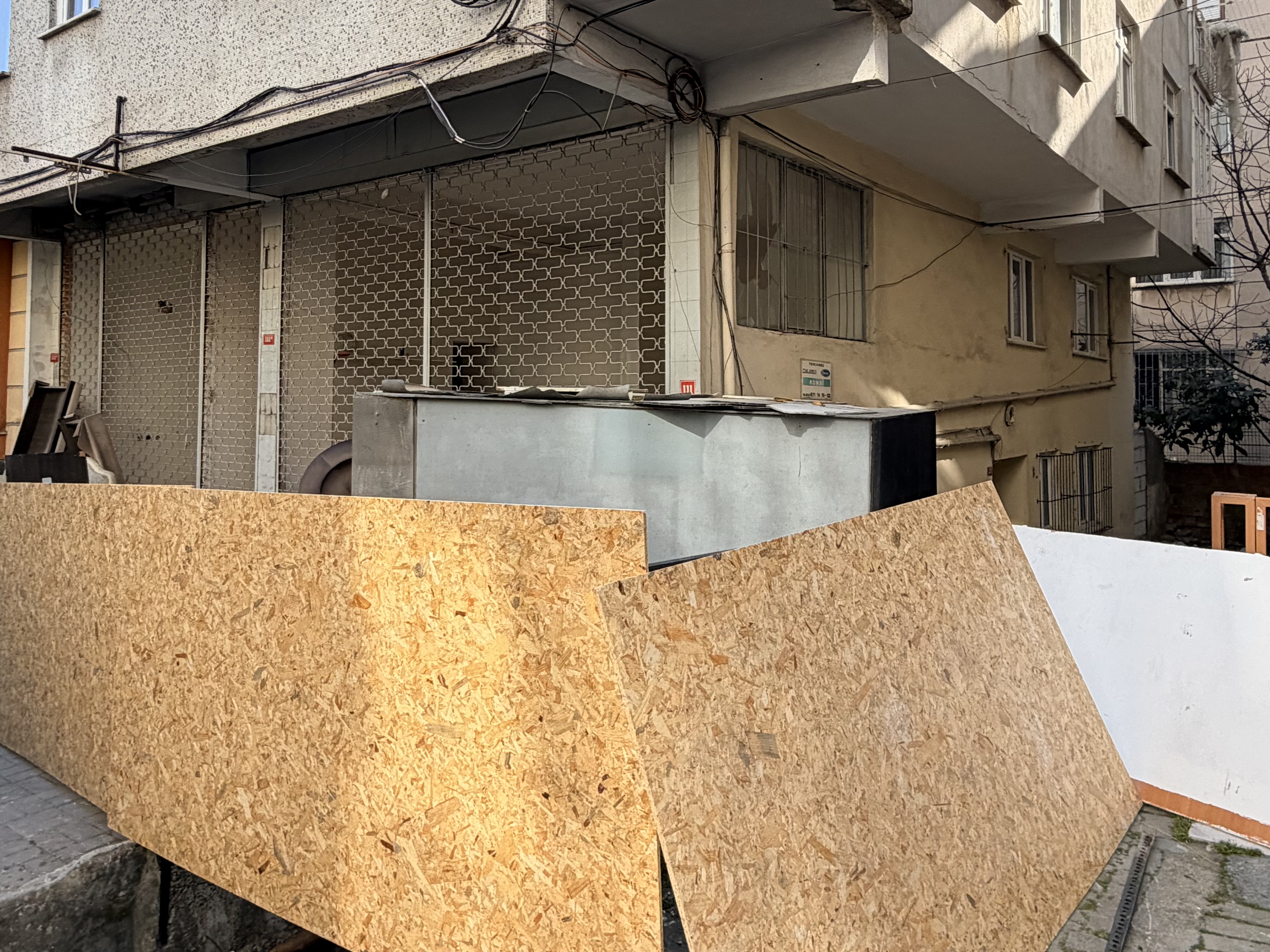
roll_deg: -1.0
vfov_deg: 50.7
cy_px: 343
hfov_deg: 65.3
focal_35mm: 27
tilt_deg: +6.6
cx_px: 599
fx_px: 991
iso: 64
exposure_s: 1/502
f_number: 2.2
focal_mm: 2.22
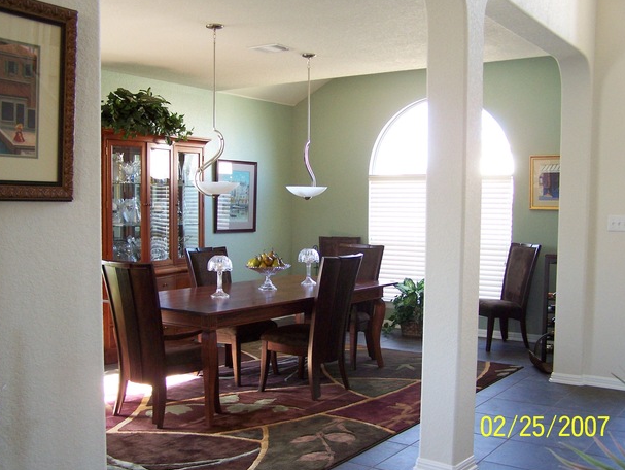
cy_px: 242
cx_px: 315
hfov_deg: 46.8
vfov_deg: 36.0
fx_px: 723
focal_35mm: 40
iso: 160
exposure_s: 1/25
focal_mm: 6.3
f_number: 2.8
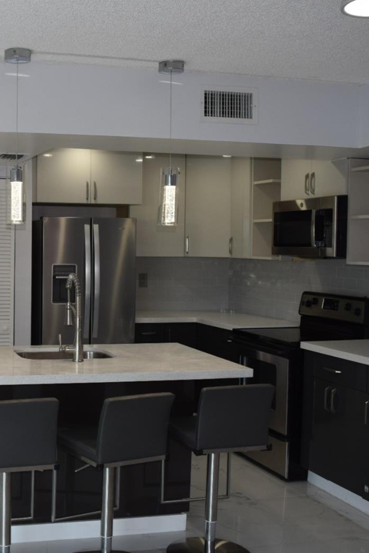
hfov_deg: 27.8
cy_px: 275
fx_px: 707
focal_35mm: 46
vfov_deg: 42.7
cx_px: 16
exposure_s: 1/125
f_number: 5.6
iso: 360
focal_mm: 20
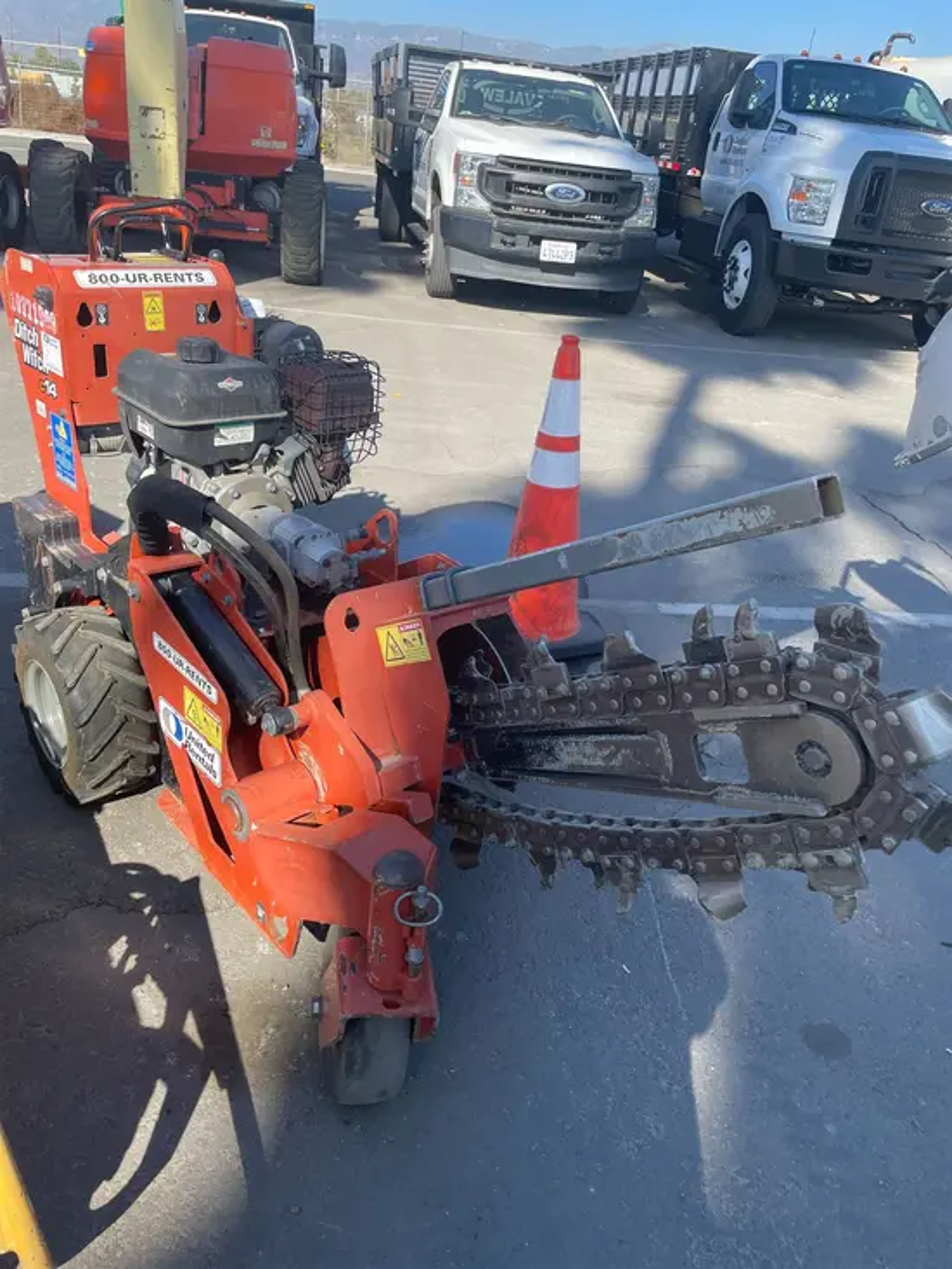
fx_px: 953
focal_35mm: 26
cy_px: 634
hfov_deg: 53.1
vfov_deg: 67.3
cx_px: 476
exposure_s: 1/1195
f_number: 1.6
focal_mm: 4.2
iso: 32
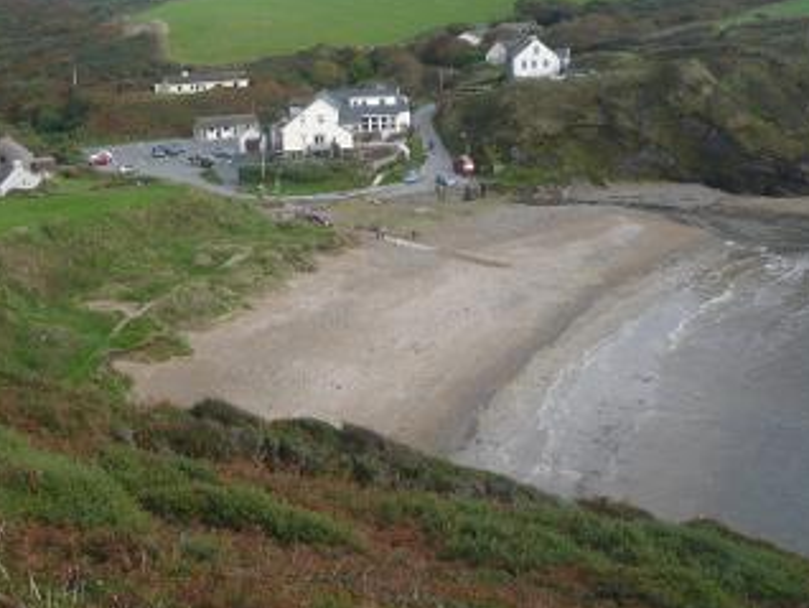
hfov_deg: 34.7
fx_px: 1286
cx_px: 298
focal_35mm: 55
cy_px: 215
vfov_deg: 26.5
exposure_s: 1/800
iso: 100
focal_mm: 5.8
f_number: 2.8
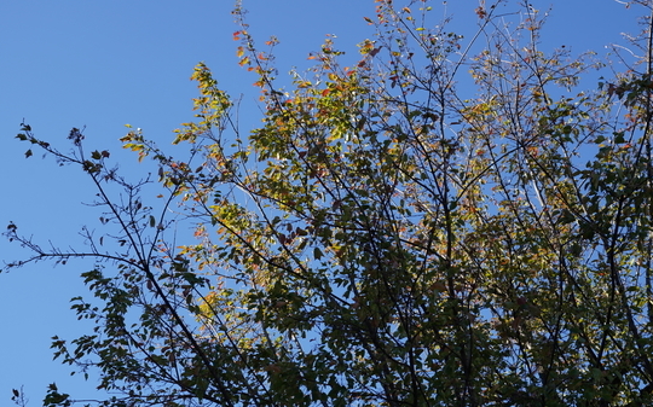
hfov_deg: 30.2
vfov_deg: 19.1
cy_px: 199
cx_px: 304
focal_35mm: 68
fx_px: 1210
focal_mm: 60
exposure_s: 1/125
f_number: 8
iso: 100
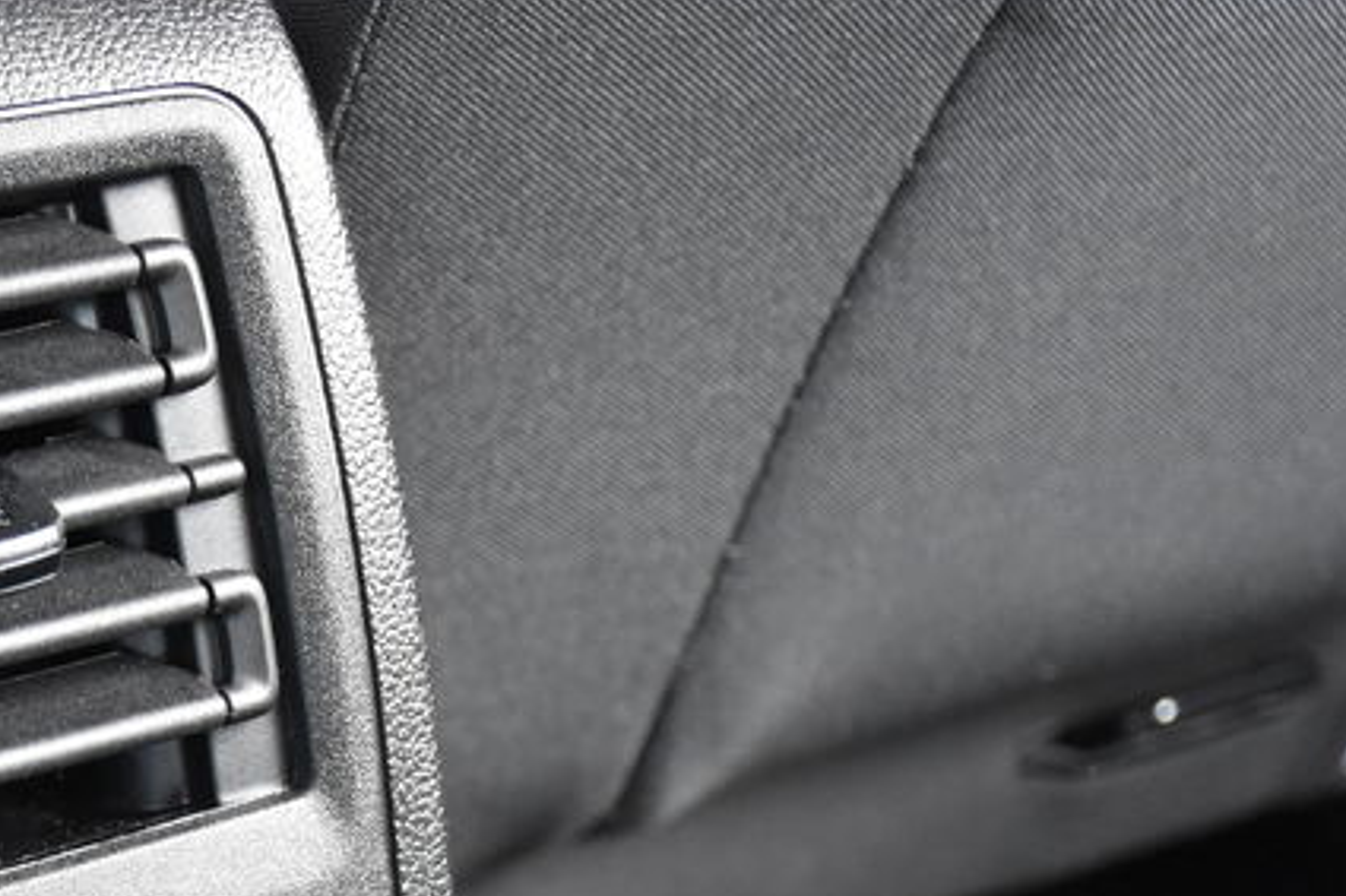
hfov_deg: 18.6
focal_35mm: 106
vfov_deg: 12.7
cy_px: 961
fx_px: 3961
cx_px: -98
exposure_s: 1/60
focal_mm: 30
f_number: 4
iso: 2200
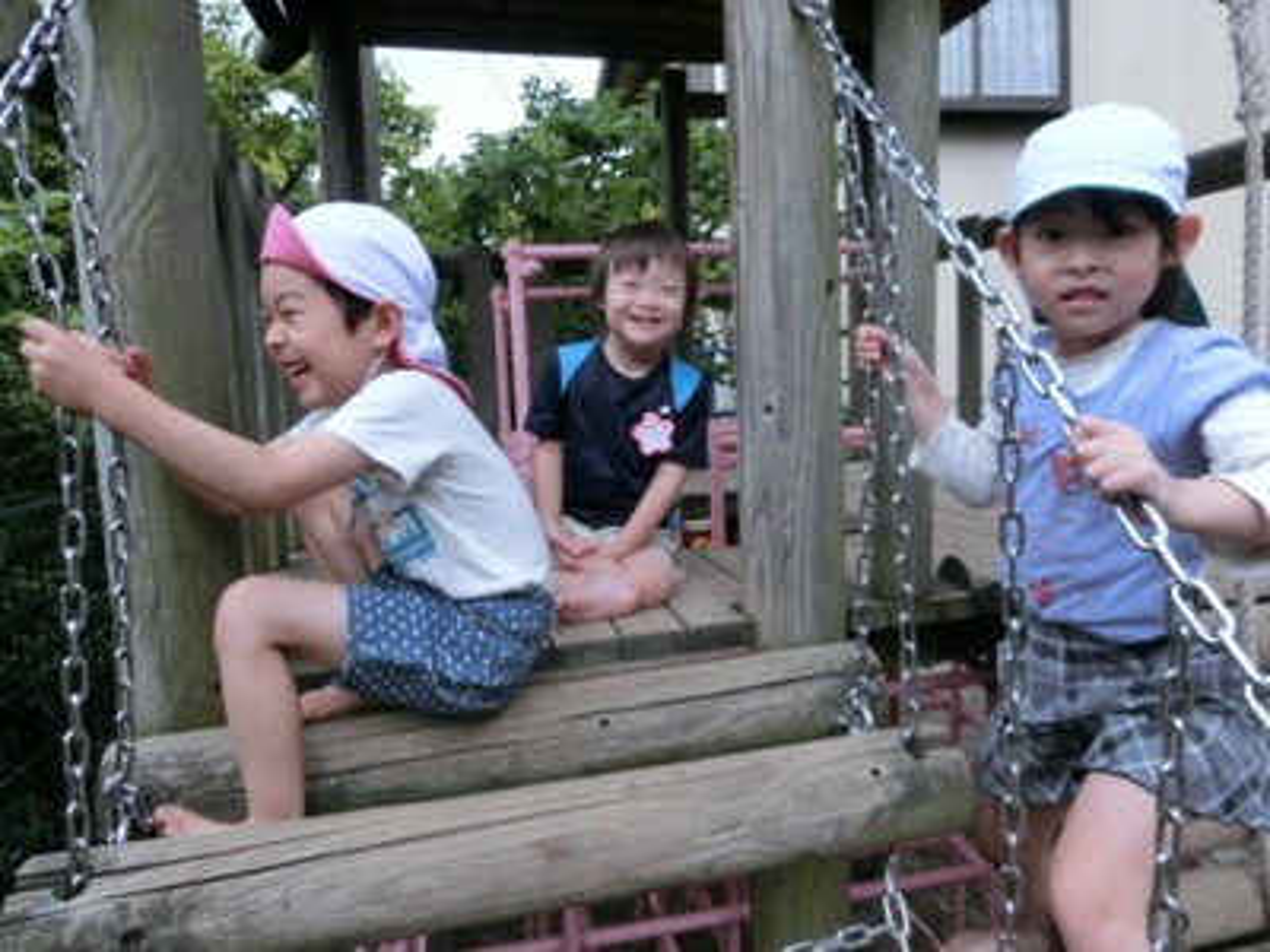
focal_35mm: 24
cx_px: 635
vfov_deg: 56.8
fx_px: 881
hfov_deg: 71.6
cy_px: 476
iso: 80
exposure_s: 1/160
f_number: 3
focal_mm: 4.24
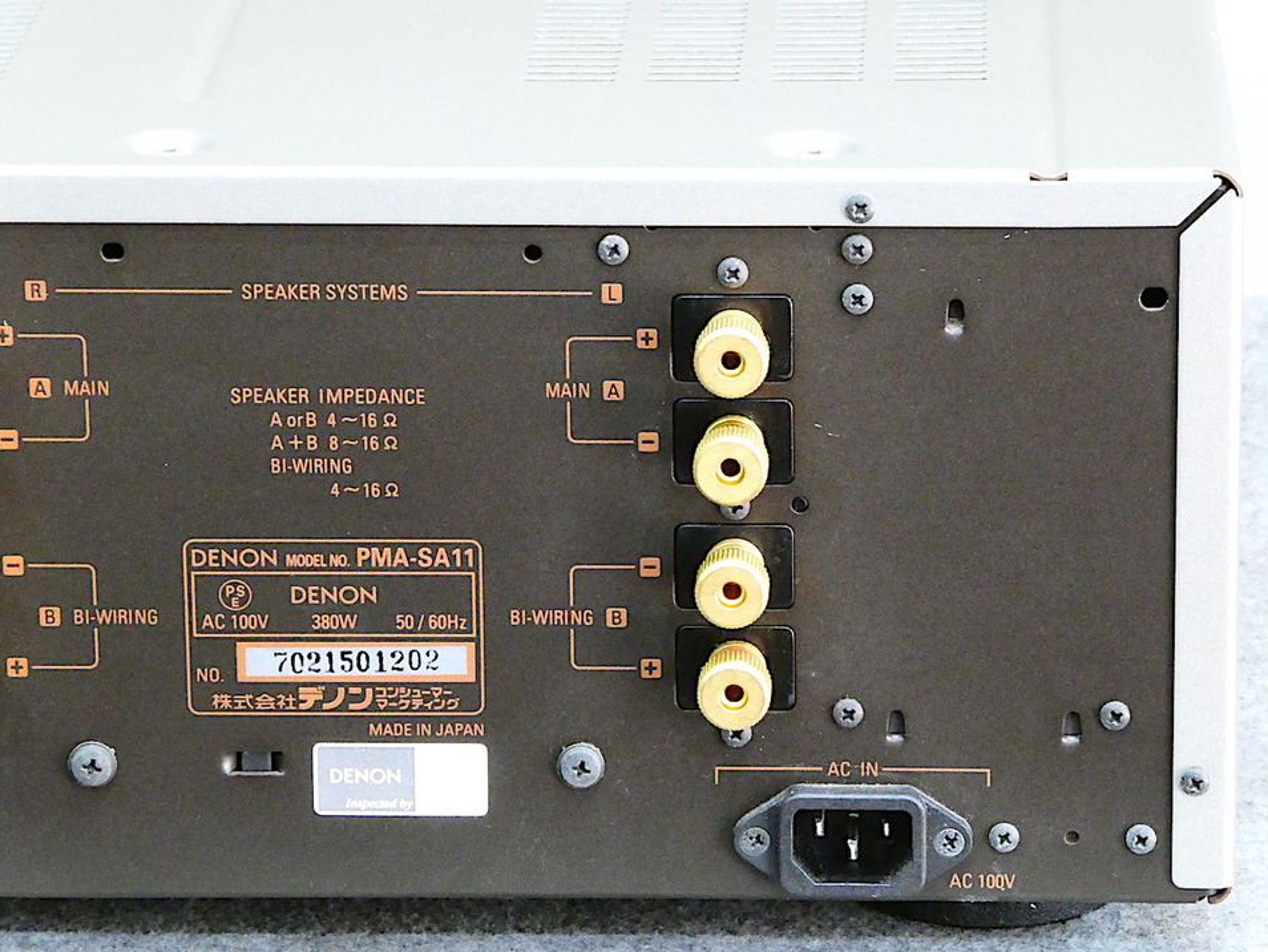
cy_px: 477
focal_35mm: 161
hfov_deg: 12.3
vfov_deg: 9.2
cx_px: 631
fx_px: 5899
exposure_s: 1/20
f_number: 8
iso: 1600
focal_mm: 28.7
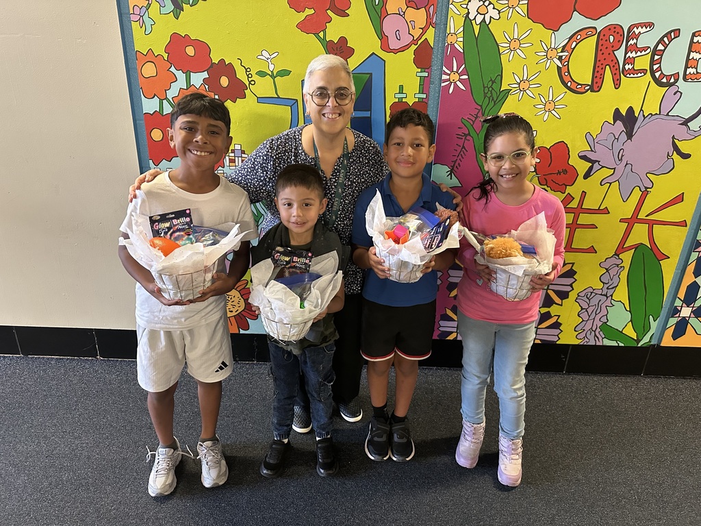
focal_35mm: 24
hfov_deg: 71.6
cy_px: 263
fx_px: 486
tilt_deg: -23.8
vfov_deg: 56.8
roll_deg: -1.9
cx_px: 350
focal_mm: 6.86
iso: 640
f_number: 1.78
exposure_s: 1/60
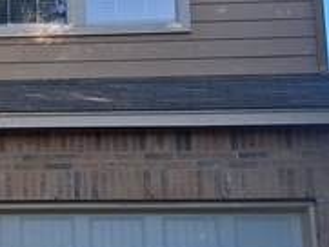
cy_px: 129
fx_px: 875
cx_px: -47
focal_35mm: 92
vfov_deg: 16.1
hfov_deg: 20.2
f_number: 1.8
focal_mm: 3.98
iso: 25
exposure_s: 1/225
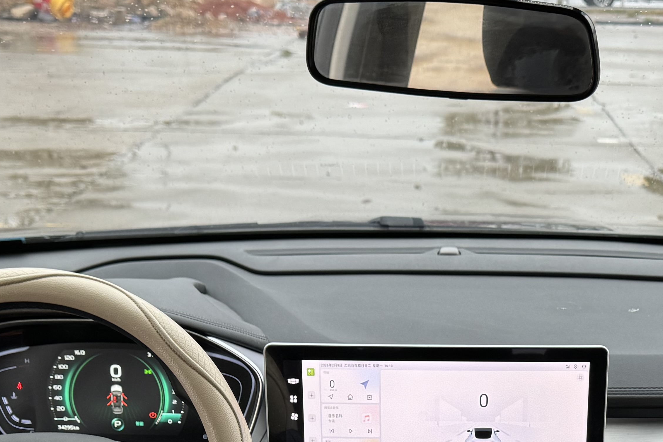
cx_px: 444
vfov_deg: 19.8
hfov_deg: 31.6
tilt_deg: -28.9
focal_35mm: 63
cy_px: 573
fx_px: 1160
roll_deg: -2.7
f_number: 1.78
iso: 160
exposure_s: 1/121
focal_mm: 6.76
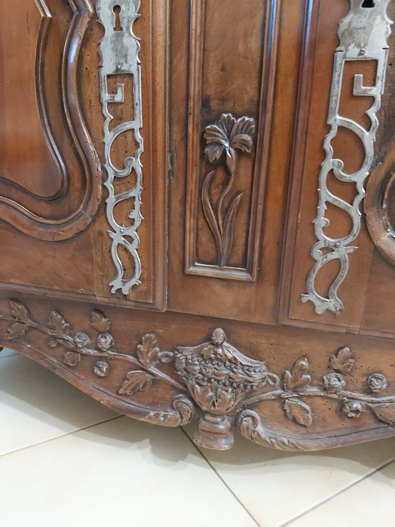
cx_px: 198
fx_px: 396
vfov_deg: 67.3
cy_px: 264
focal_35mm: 26
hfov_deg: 53.1
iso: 2000
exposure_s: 1/17
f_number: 1.7
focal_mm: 3.92
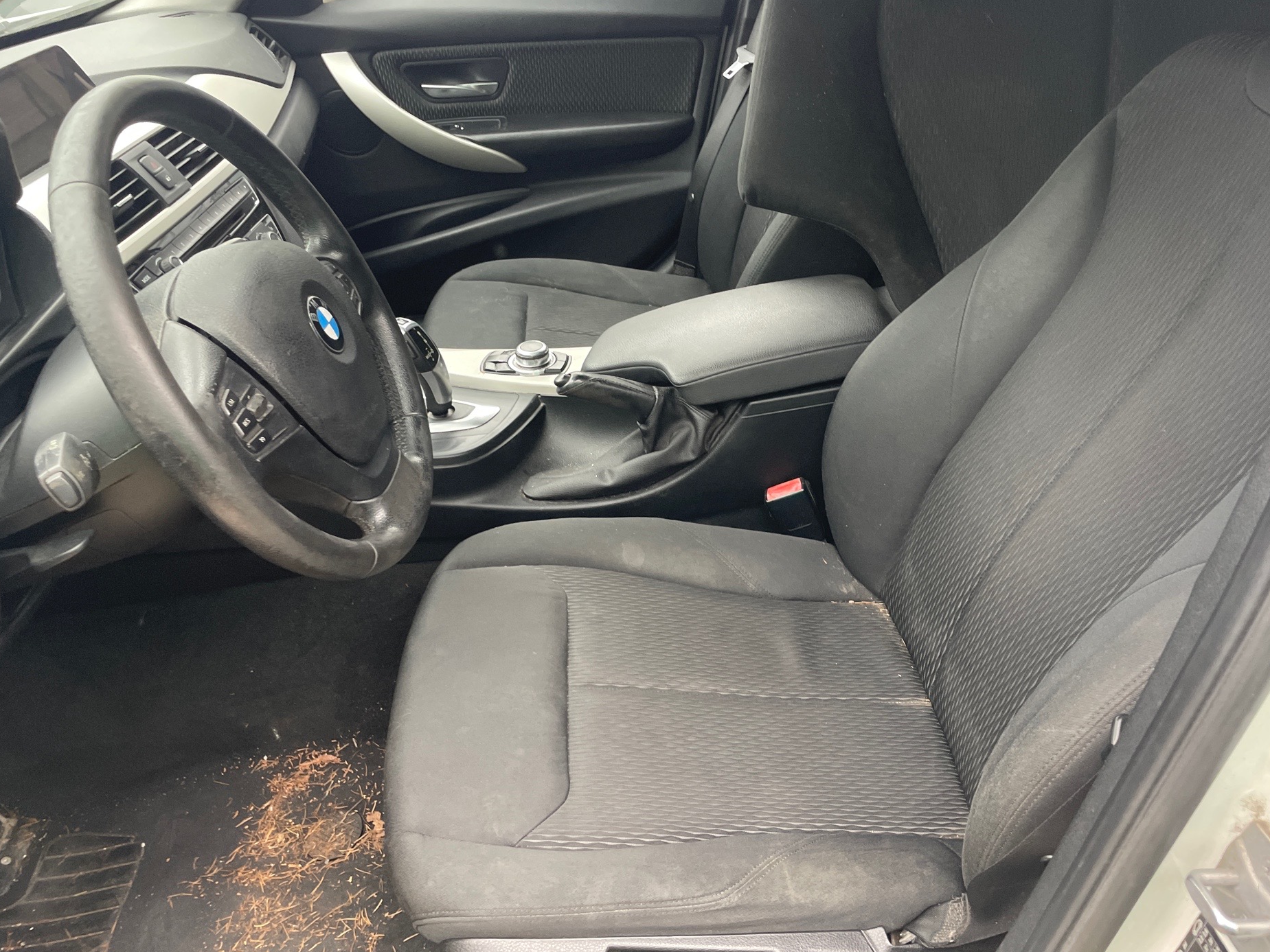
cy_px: 470
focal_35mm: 27
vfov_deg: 51.4
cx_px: 653
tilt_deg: -33.9
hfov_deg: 65.3
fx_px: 991
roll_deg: +1.6
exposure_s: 1/60
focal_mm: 4.2
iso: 160
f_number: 1.6
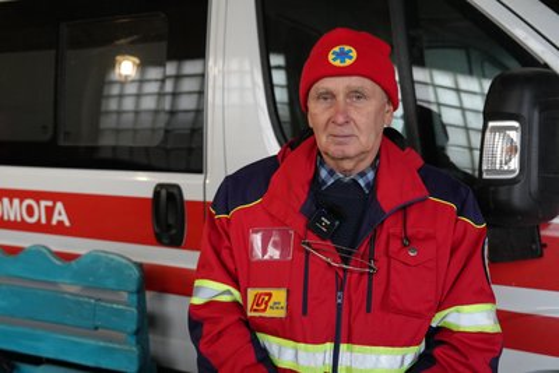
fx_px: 544
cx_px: 280
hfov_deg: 54.4
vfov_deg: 37.9
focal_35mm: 35
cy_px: 186
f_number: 4
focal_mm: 35
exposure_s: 1/160
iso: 4000
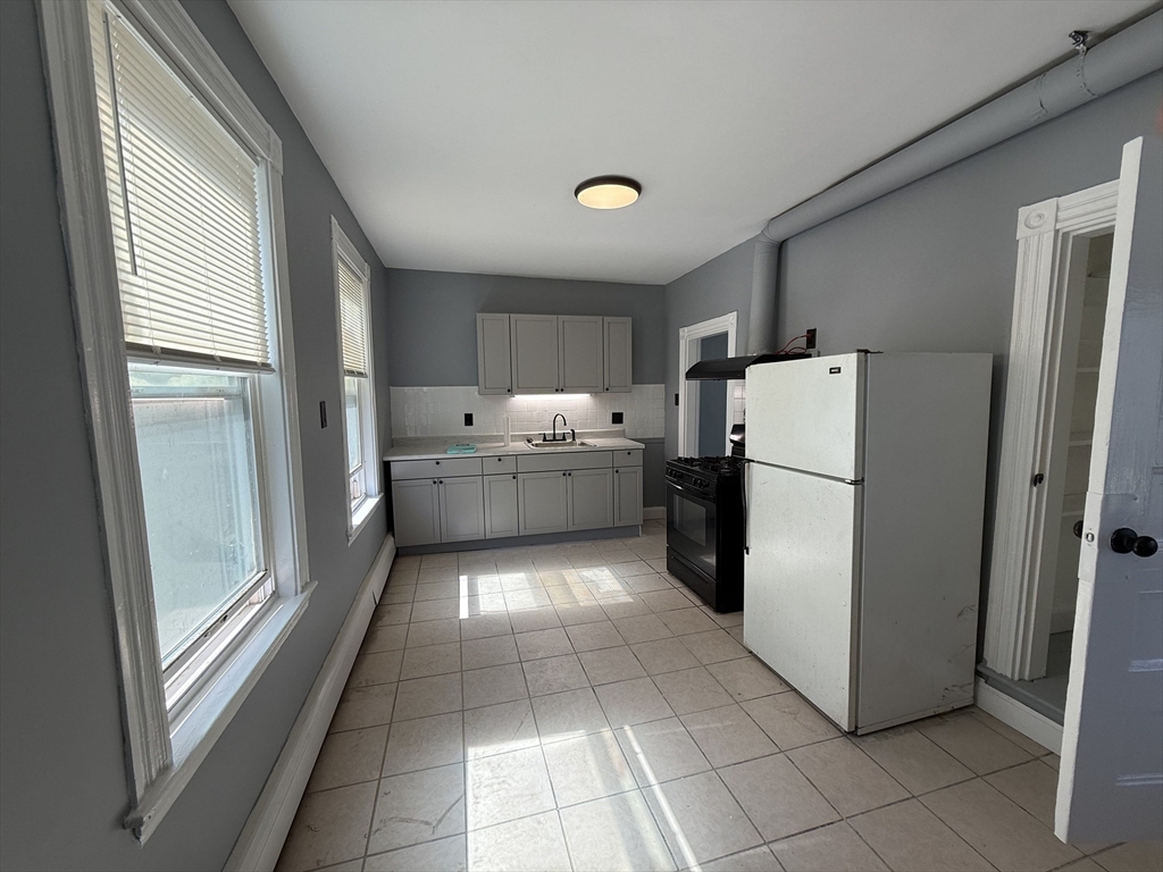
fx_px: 470
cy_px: 436
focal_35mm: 14
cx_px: 582
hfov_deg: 102.1
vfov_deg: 85.7
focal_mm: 2.22
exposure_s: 1/157
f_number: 2.2
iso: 64
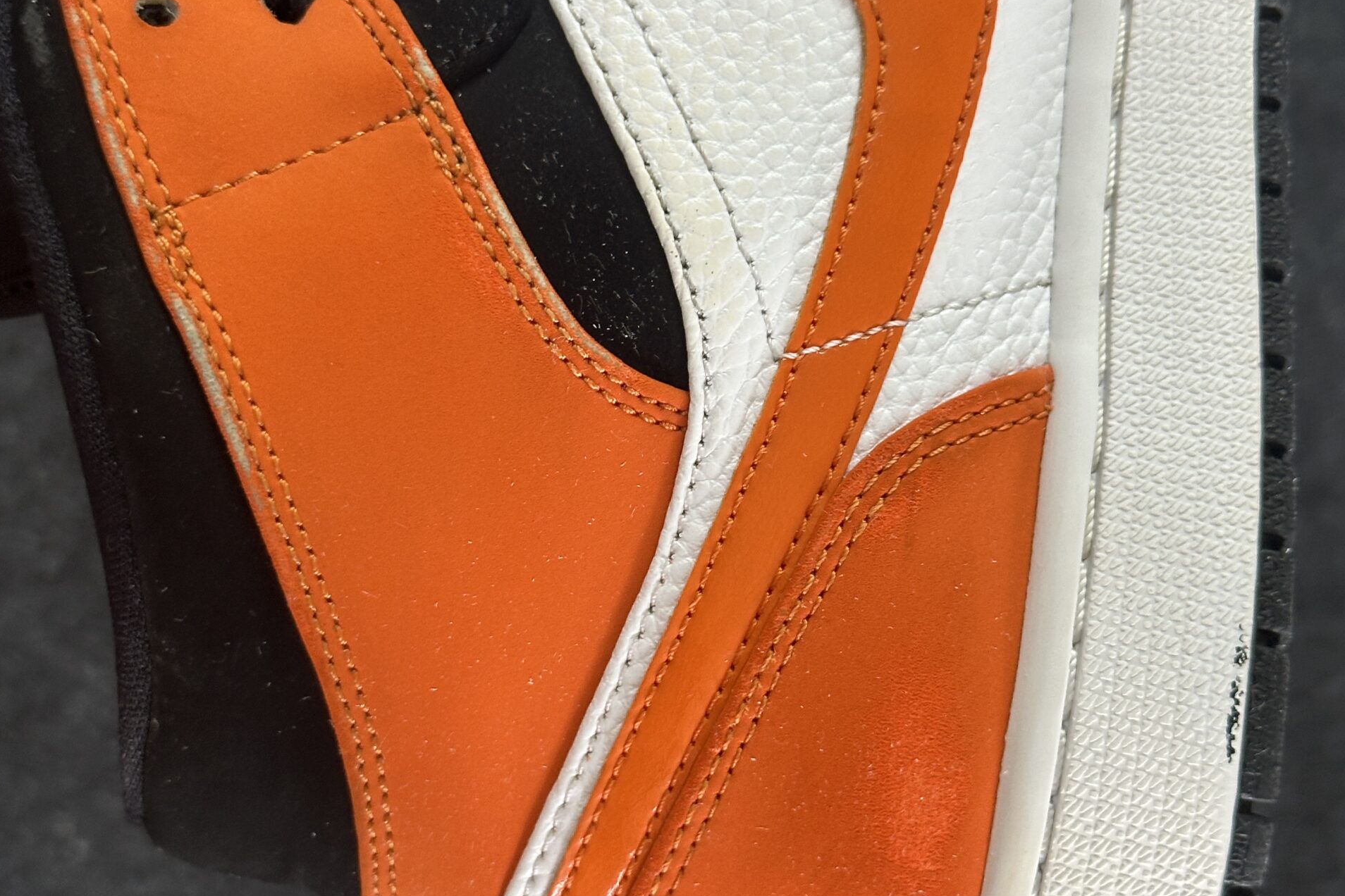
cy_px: 482
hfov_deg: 30.1
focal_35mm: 67
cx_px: 670
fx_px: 2503
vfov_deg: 20.3
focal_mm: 6.86
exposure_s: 1/50
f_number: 1.78
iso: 125
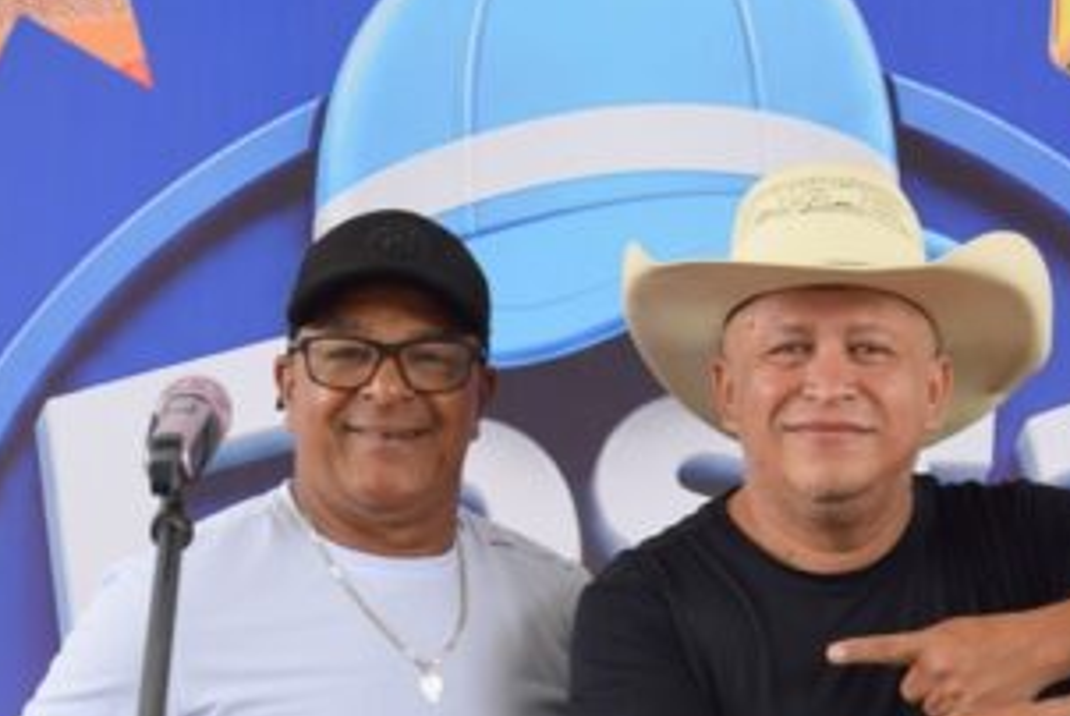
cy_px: 629
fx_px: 4165
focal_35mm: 140
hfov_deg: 14.6
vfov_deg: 9.8
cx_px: 794
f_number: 6.3
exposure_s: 1/160
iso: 400
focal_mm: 38
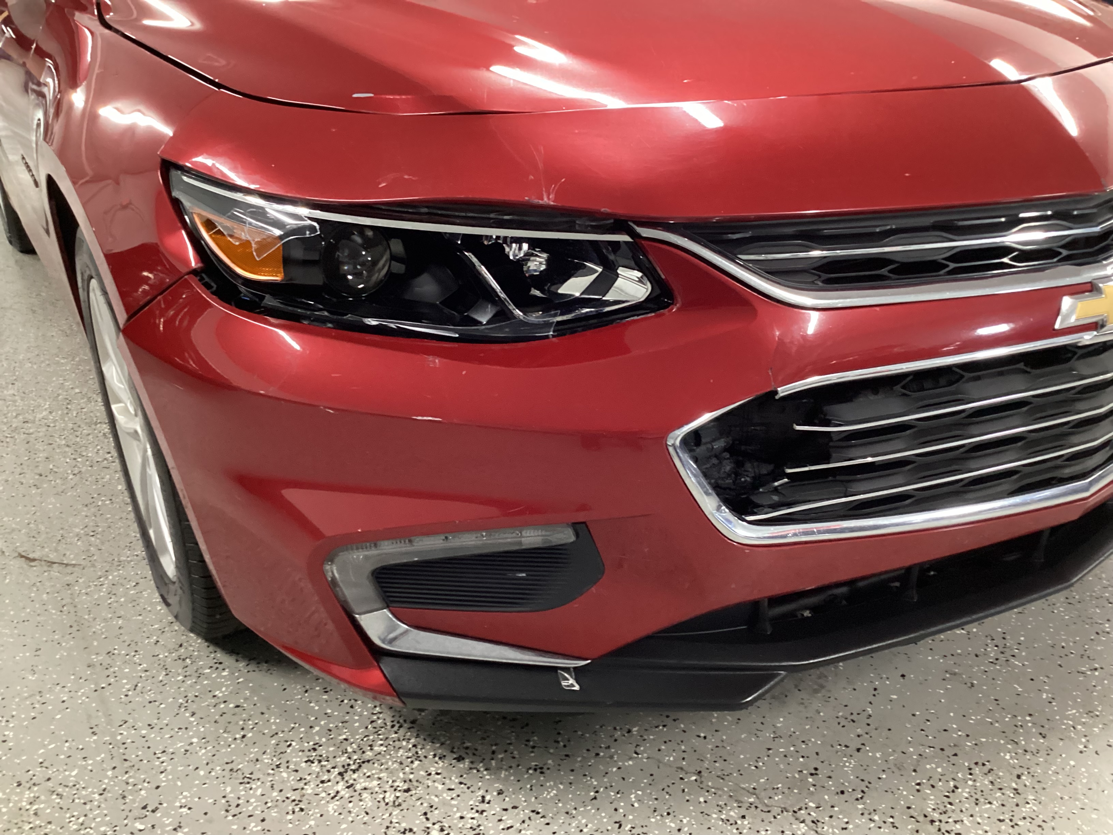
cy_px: 418
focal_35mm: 31
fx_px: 997
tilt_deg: -26.3
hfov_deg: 58.4
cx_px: 556
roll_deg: +2.5
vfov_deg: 45.4
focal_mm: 3.3
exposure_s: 1/25
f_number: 2.4
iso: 500
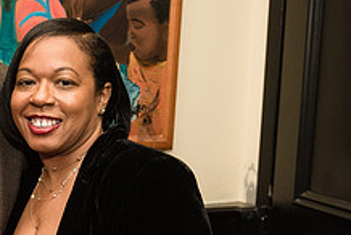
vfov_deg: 16.0
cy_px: 191
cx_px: -61
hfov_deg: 22.2
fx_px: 830
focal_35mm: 85
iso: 2000
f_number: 4.5
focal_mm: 32
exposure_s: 1/250
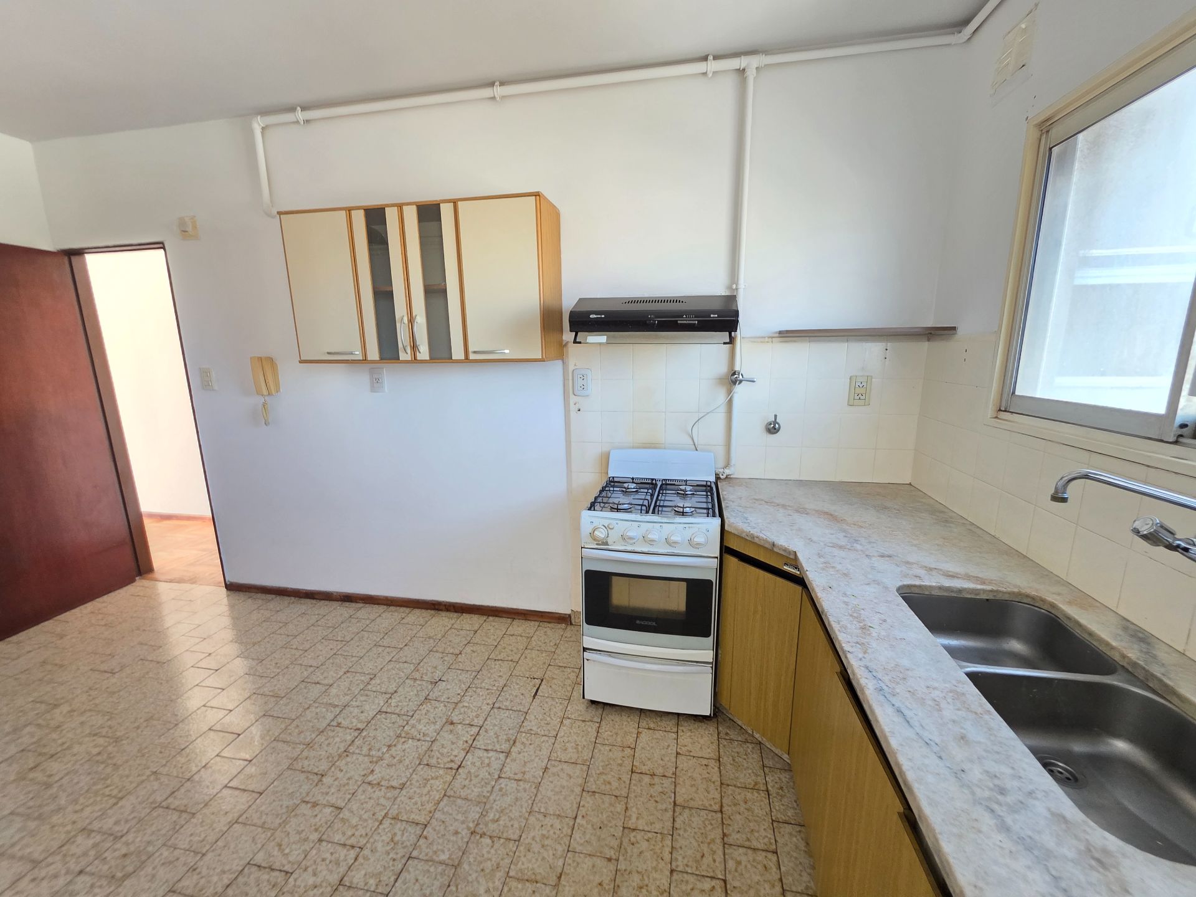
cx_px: 598
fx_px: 449
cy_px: 448
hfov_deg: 106.2
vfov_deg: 89.9
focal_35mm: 13
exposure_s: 1/100
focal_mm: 2.2
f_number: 1.9
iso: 200
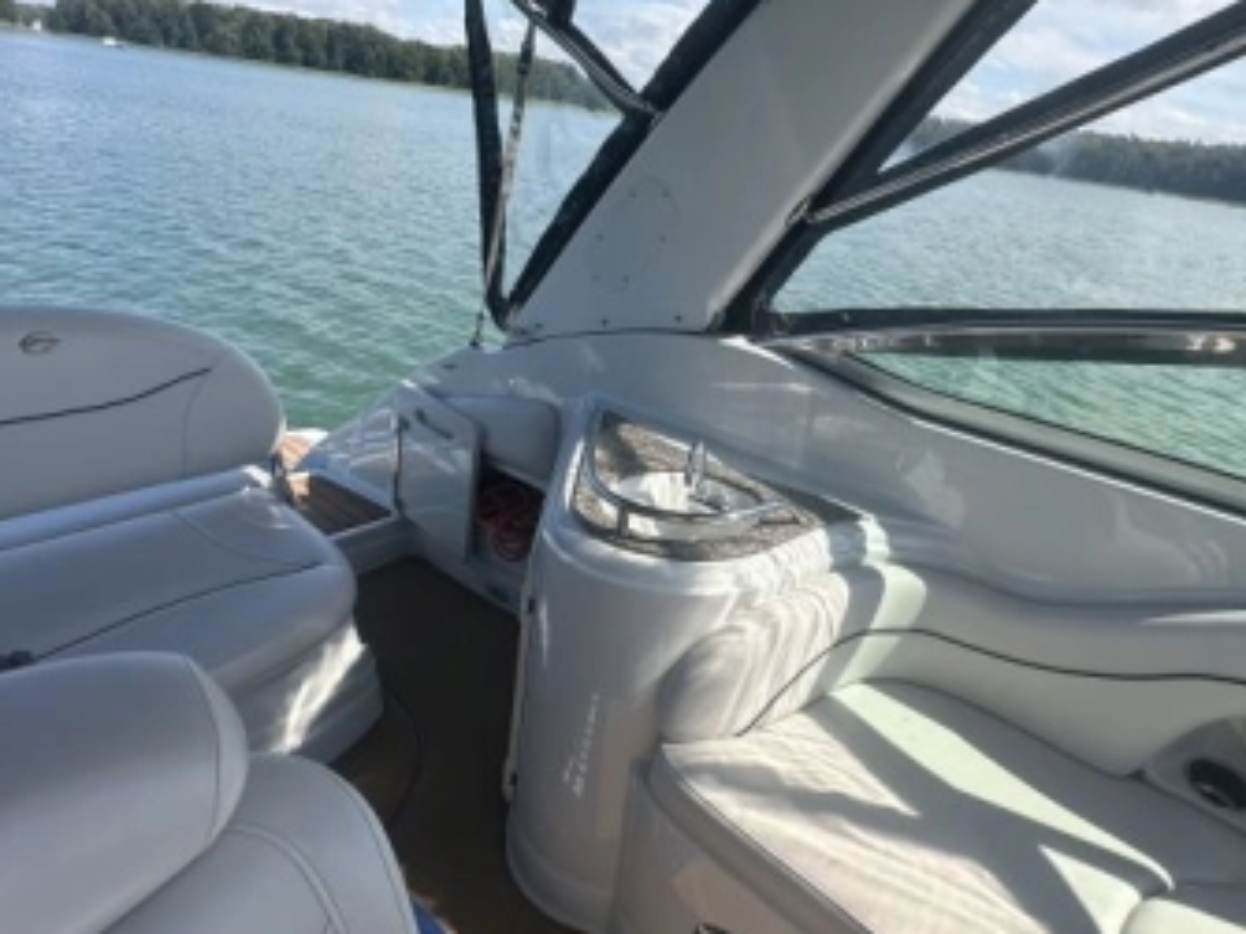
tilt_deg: -15.5
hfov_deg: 73.1
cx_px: 751
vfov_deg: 58.5
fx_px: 828
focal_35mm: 23
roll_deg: -8.0
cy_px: 385
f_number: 2.2
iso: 50
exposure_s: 1/1416
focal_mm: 2.22
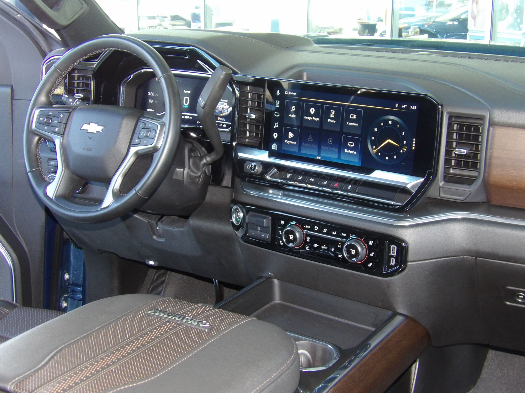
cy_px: 196
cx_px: 262
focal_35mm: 53
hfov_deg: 36.2
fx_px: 804
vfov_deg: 27.5
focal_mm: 9.5
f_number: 3.9
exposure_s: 1/30
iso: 441
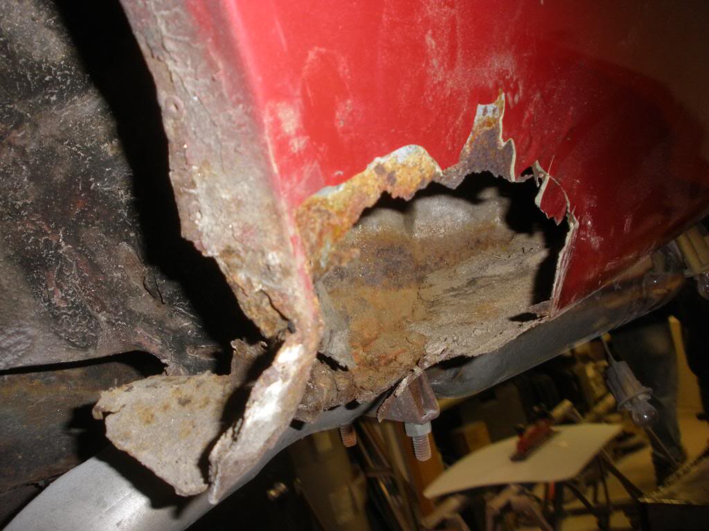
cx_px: 354
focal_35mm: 36
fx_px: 737
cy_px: 266
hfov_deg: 51.4
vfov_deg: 39.7
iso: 160
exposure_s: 1/30
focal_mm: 6.3
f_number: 3.5
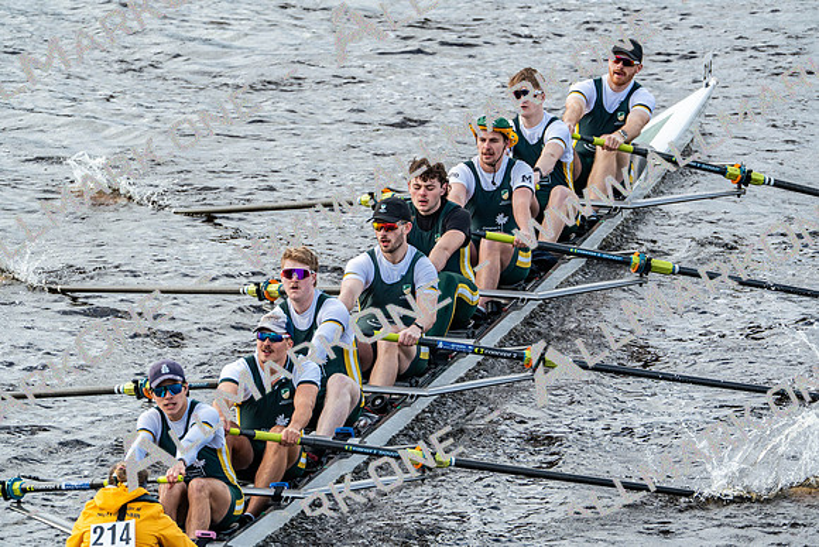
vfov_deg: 2.3
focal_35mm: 600
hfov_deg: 3.4
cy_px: 274
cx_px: 410
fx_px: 13653
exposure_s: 1/1250
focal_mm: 600
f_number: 6.3
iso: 1000
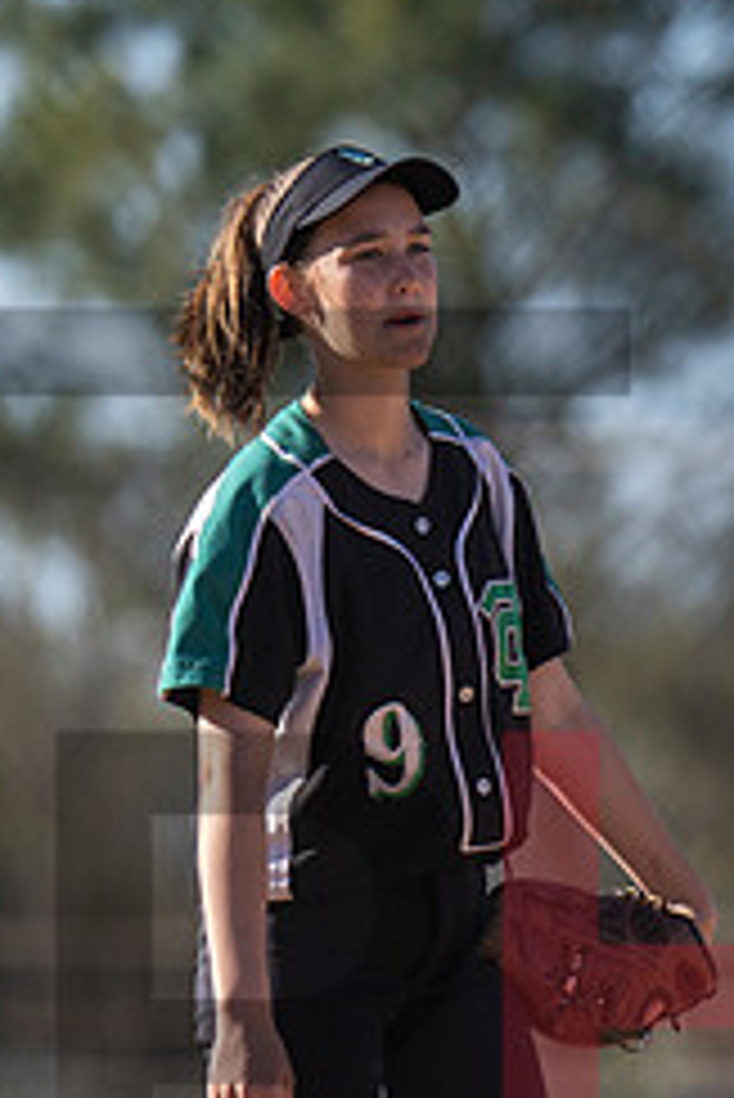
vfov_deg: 2.7
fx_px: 22964
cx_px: 1112
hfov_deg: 1.8
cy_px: 741
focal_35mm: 752
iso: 200
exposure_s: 1/2500
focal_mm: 200
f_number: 2.8
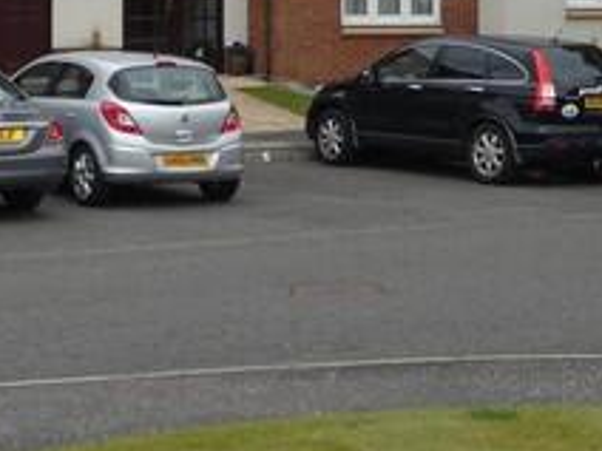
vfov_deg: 12.3
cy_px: -145
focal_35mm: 117
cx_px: 199
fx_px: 2035
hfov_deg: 16.8
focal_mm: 5.5
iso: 80
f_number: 3.3
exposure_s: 1/500
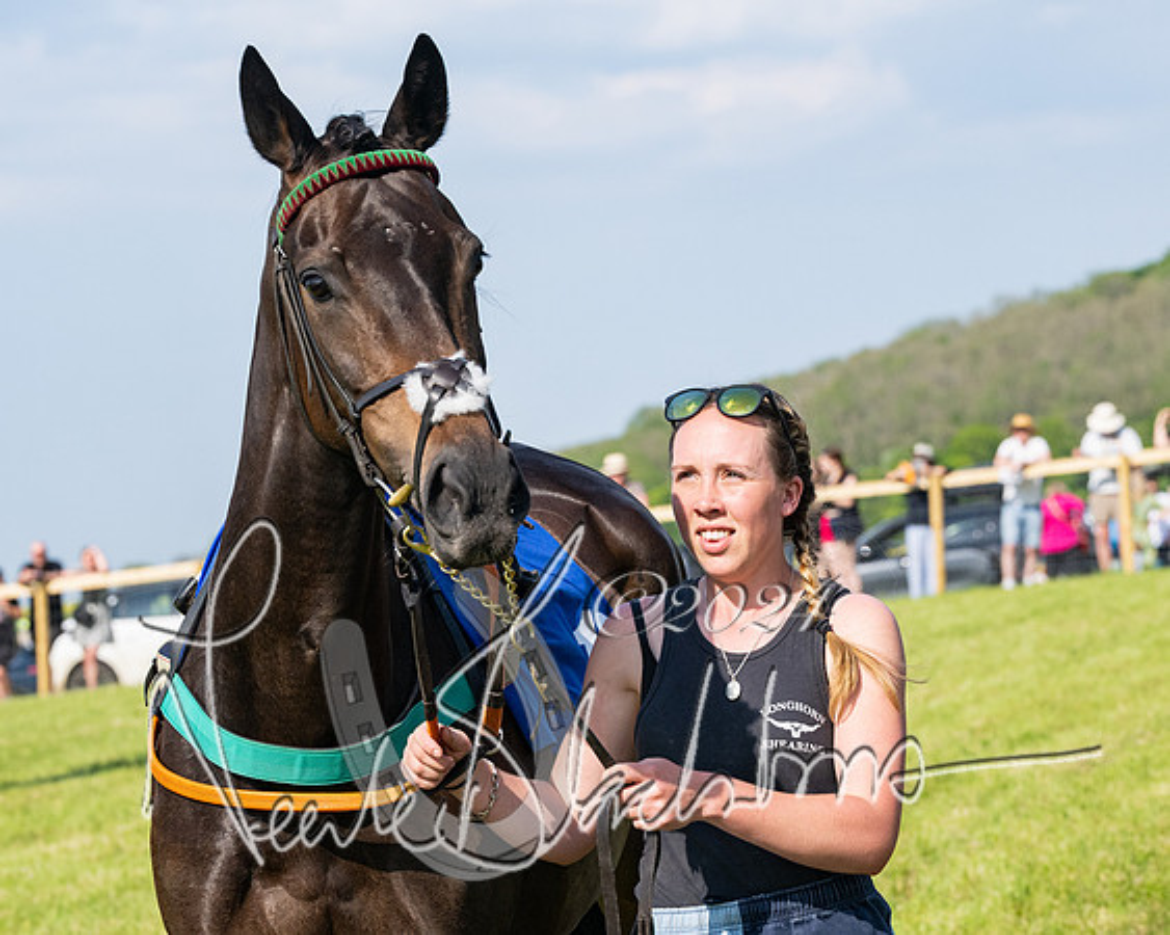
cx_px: 559
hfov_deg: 13.4
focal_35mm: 144
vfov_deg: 10.7
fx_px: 4984
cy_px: 442
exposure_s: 1/2500
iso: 400
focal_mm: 77
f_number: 5
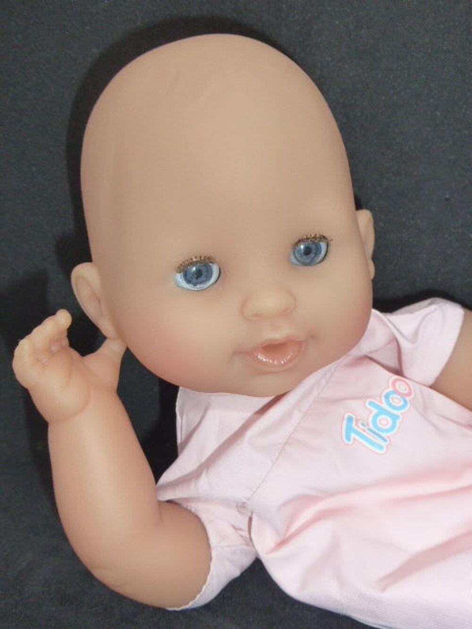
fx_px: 782
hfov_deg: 33.6
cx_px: 236
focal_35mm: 43
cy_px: 314
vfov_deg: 43.8
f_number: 3.9
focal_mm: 7.4
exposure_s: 1/60
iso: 250
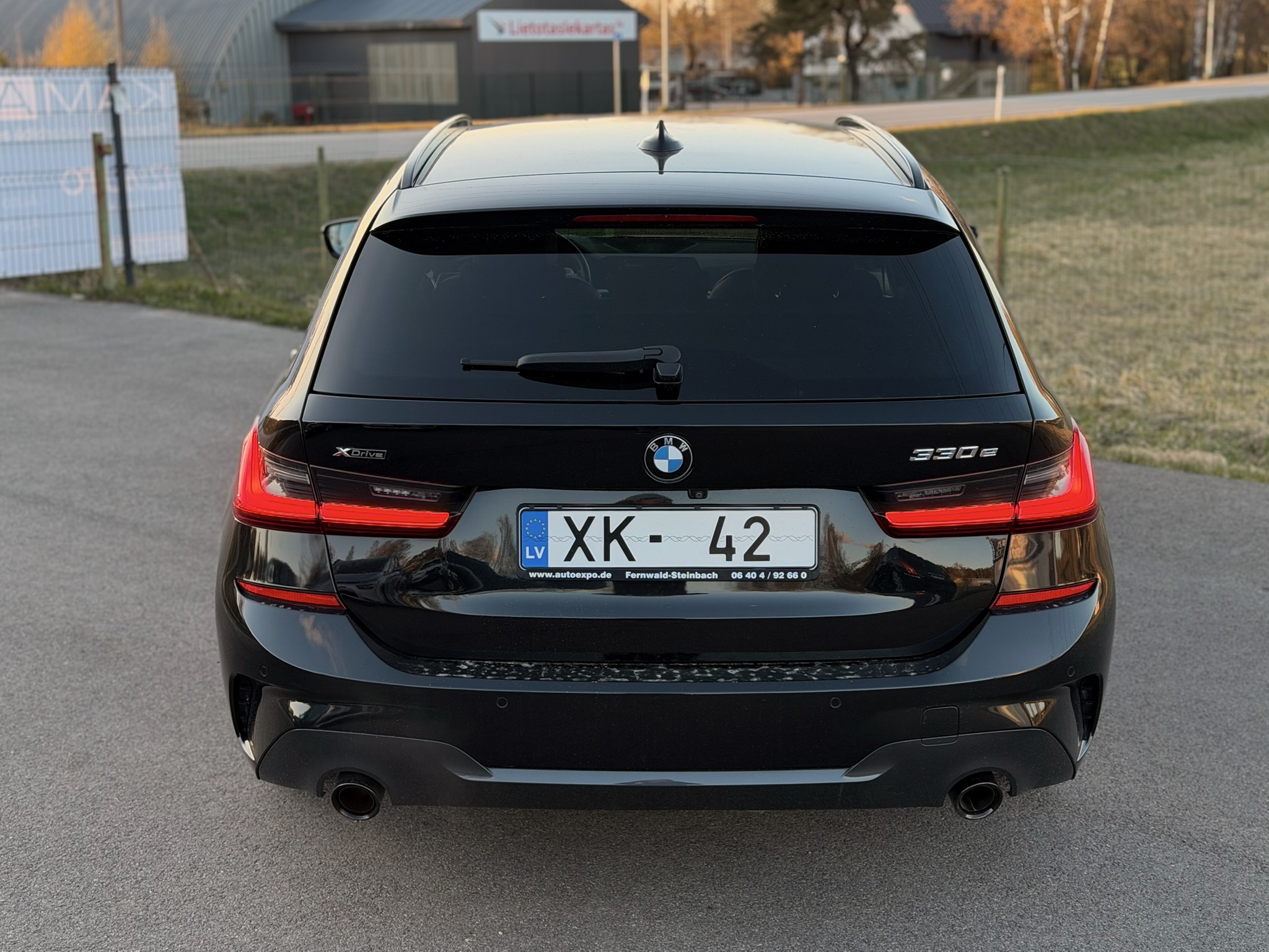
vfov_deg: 30.3
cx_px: 634
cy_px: 476
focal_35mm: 48
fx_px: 1760
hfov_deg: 39.7
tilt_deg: -12.8
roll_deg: +0.7
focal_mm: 6.76
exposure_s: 1/171
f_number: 1.78
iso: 64
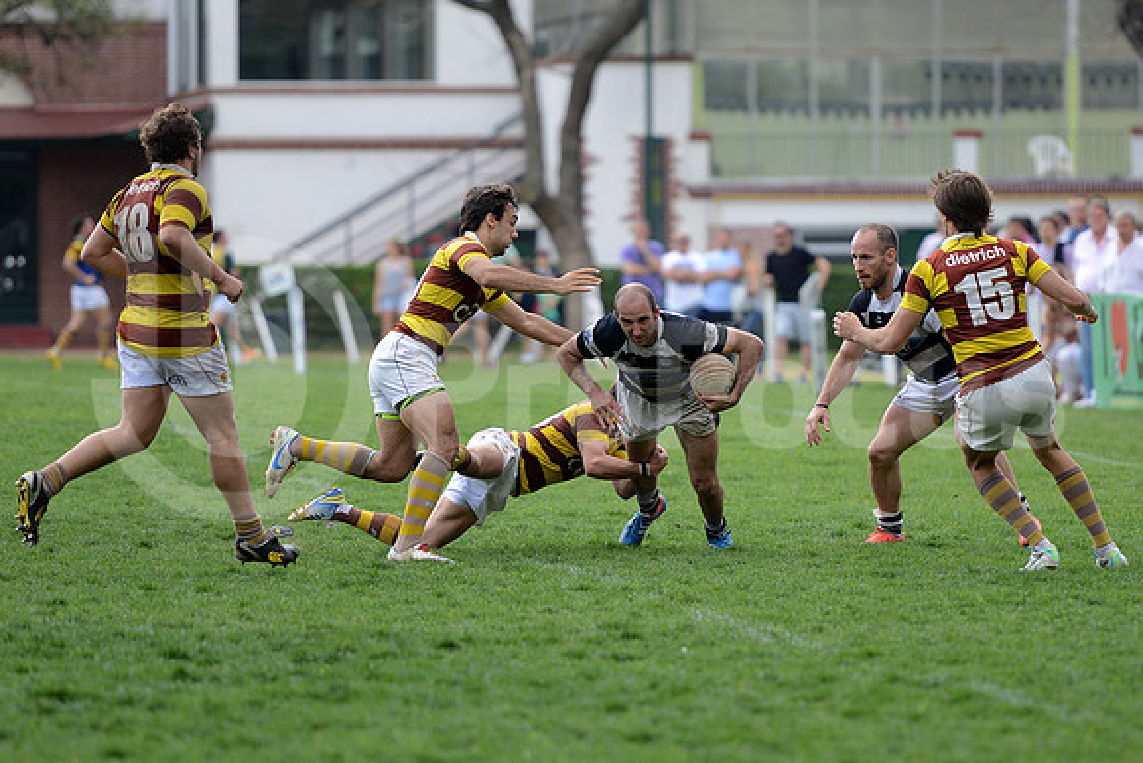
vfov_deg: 7.0
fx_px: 6192
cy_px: 382
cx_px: 572
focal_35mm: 195
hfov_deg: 10.5
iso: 320
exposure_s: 1/640
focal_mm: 195
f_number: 2.8
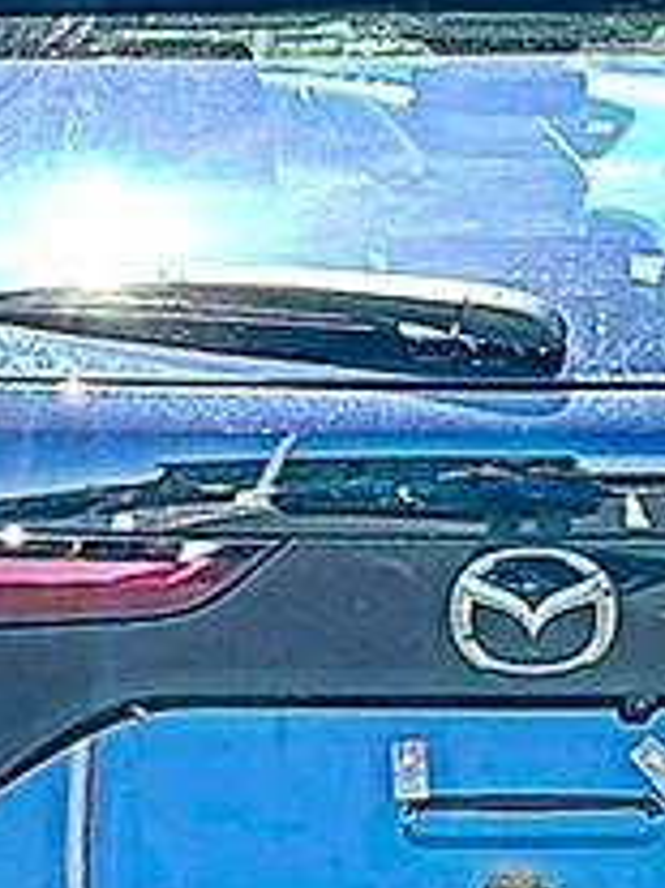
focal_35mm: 132
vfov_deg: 14.8
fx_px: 3385
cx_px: 592
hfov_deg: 11.2
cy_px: 796
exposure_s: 1/1001
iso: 80
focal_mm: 6.86
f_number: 1.78
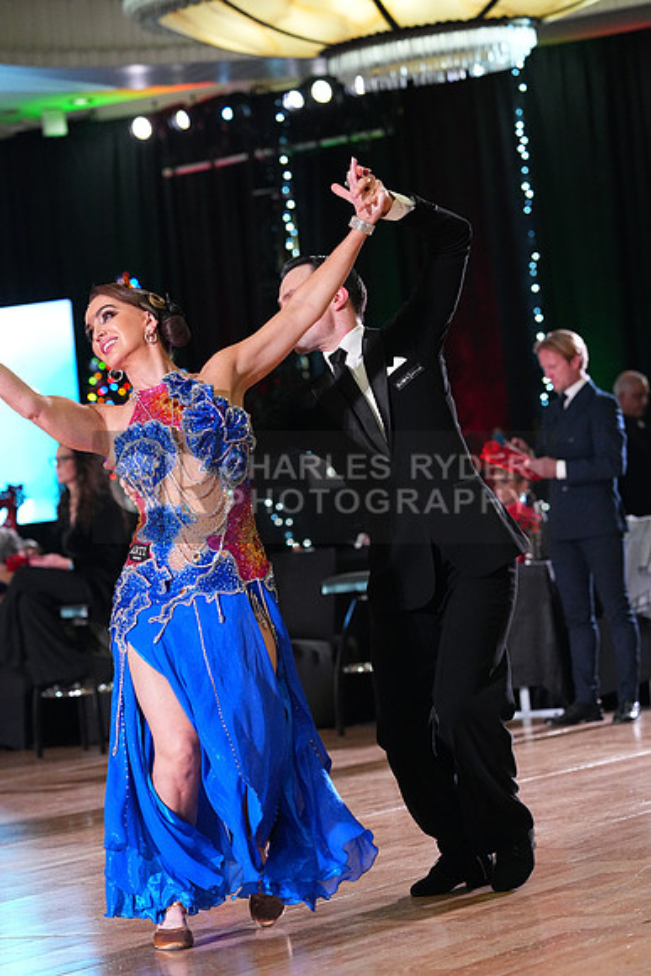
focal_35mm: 119
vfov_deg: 17.2
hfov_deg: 11.5
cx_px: 326
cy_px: 488
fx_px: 3226
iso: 6400
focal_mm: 119
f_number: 4.5
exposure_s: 1/400
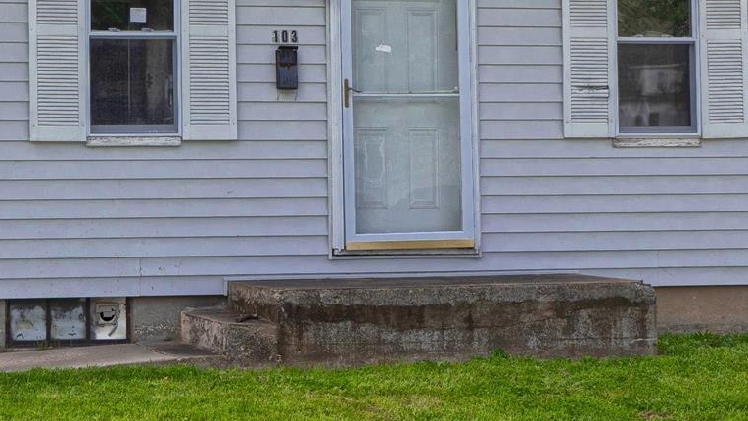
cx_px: 174
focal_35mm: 105
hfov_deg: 20.2
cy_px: 117
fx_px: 2083
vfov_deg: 11.5
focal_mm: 23
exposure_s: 1/640
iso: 200
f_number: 5.6
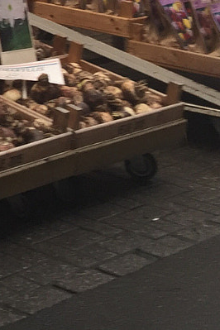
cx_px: -341
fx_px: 1109
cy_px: -152
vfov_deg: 15.7
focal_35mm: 121
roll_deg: -2.5
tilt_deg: -3.8
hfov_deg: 9.7
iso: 32
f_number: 2.2
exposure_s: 1/110
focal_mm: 4.15
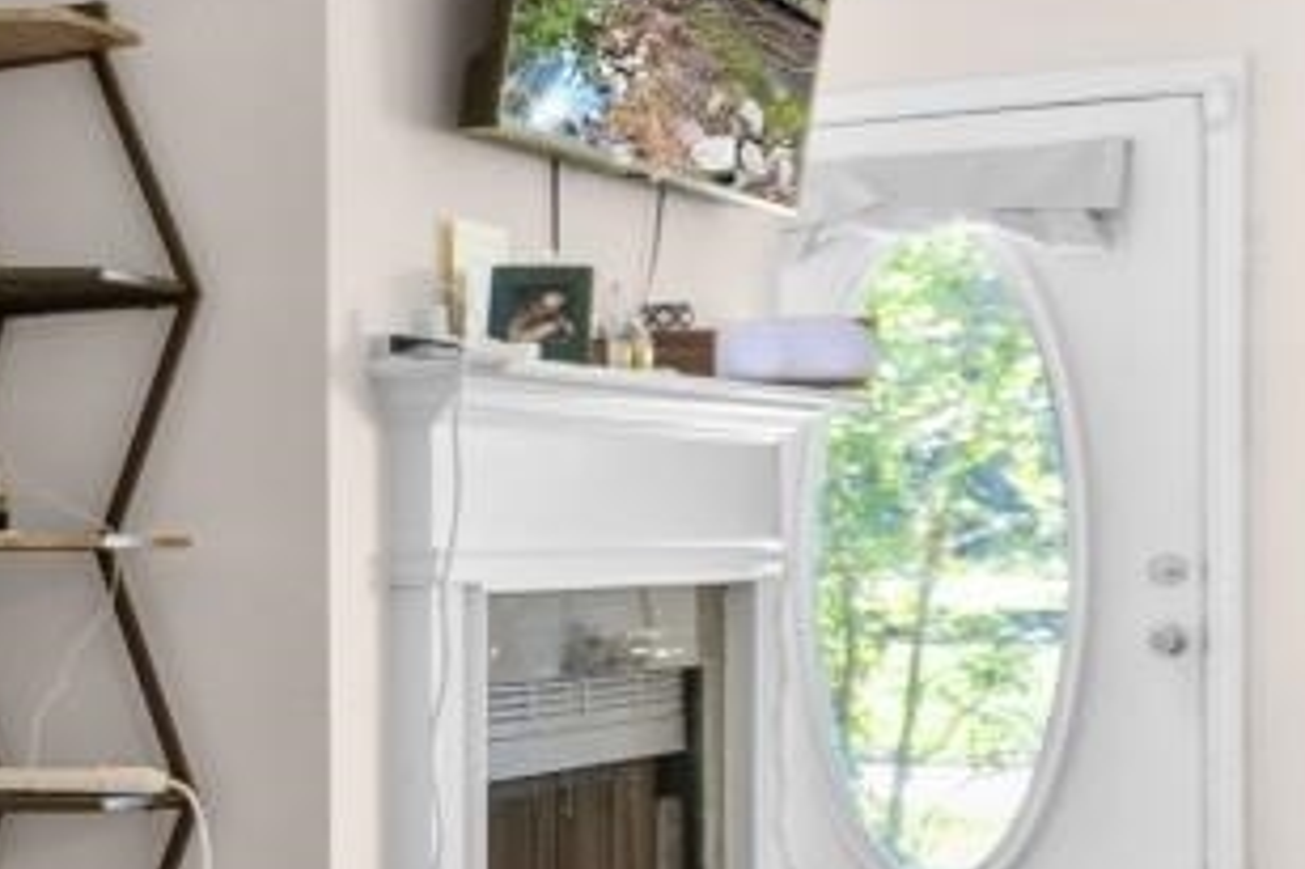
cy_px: 530
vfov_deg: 17.2
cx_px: -1297
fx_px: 2862
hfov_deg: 17.9
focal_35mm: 79
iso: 100
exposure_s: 1/2
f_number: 4.5
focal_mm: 10
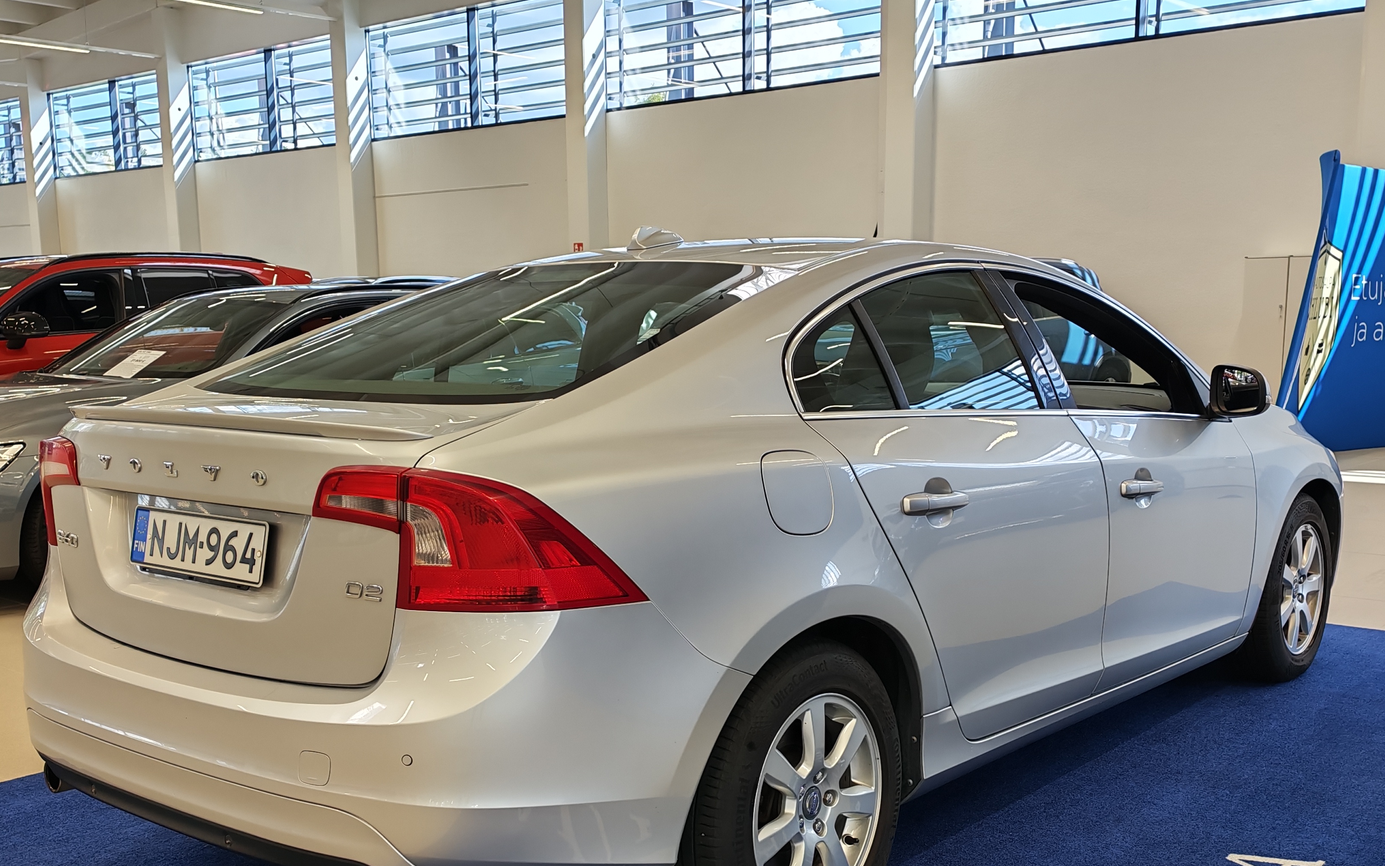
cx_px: 655
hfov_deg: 49.3
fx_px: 1510
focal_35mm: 40
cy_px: 574
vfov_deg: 31.7
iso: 80
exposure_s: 1/100
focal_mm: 6.12
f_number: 1.9
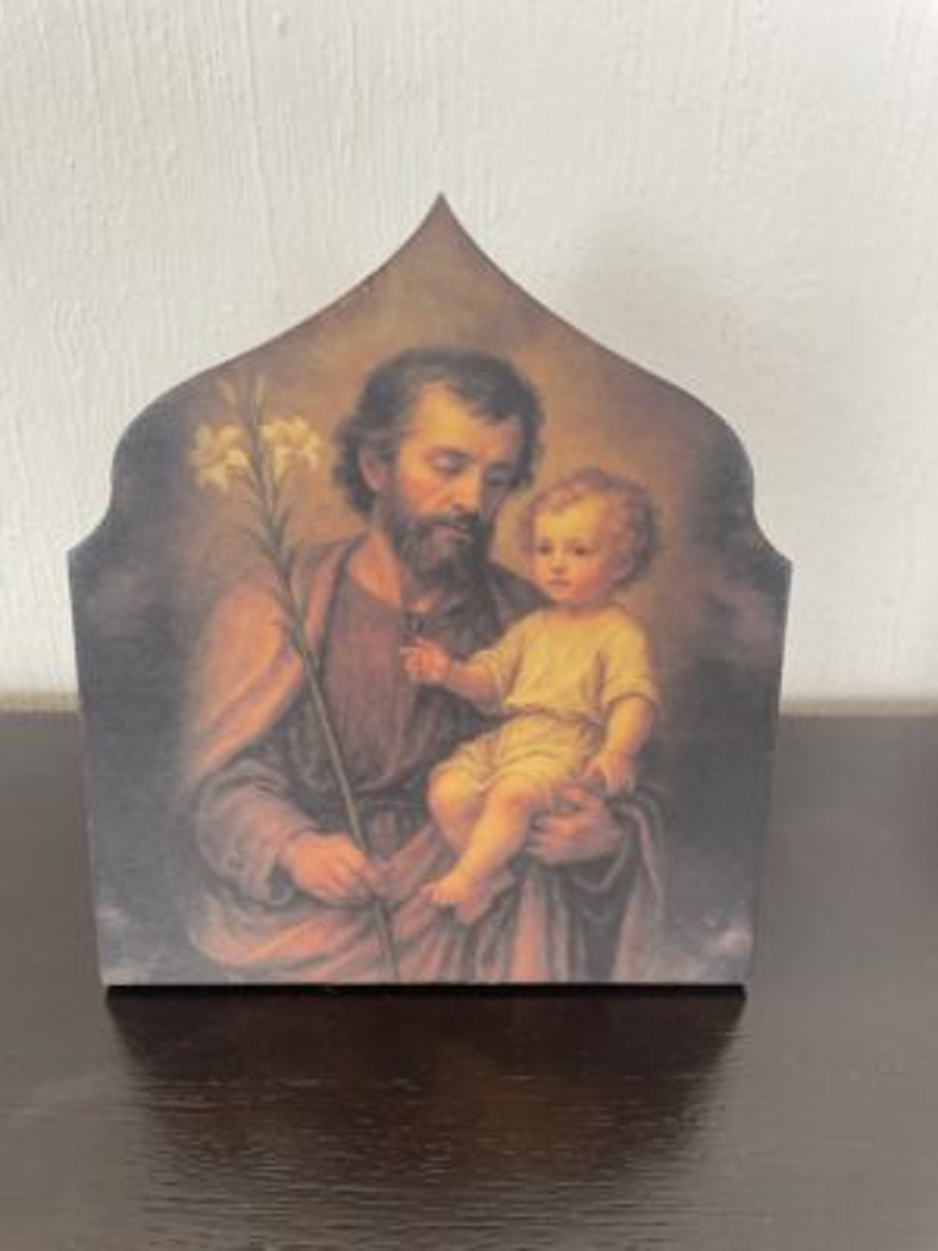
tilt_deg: -27.8
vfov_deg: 67.3
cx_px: 469
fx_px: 939
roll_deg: -1.2
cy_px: 626
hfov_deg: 53.1
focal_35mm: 26
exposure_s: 1/60
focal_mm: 4.2
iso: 125
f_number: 1.6
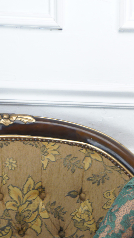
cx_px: 150
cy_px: 119
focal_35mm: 131
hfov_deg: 9.2
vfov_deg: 16.4
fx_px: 826
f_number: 5.6
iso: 640
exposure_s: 1/100
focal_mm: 55
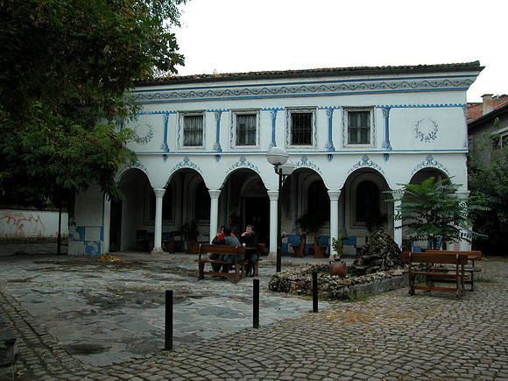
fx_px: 411
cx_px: 254
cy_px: 190
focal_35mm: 28
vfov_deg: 49.7
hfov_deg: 63.4
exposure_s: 1/139
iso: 100
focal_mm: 7.1
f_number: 4
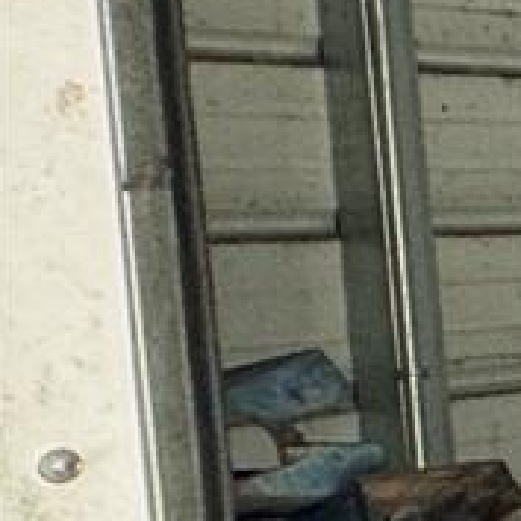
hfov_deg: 7.1
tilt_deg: -5.8
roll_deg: +0.9
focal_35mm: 112
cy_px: 309
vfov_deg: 15.5
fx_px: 1907
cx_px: 2349
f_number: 2.2
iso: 100
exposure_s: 1/99
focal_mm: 2.22
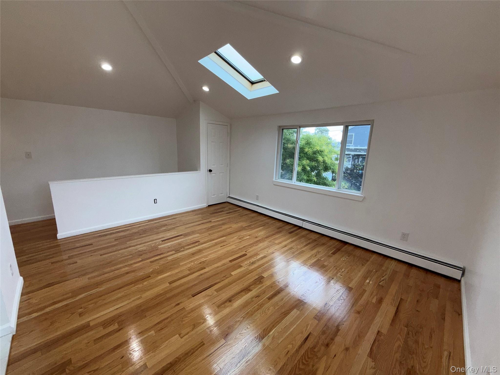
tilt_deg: -11.2
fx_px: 202
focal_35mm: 14
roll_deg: -2.0
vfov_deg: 85.7
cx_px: 250
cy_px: 188
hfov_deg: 102.1
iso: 40
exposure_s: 1/122
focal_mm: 2.22
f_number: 2.2
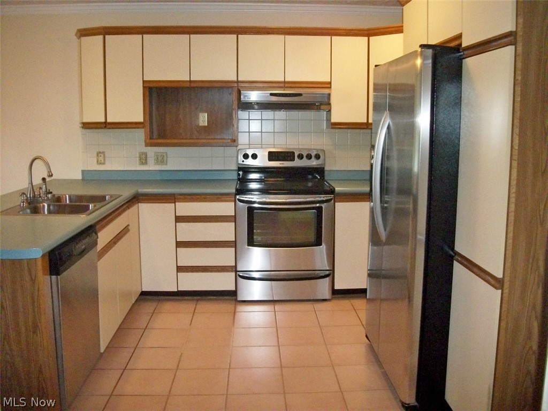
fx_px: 507
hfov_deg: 56.8
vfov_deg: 44.2
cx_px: 274
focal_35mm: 32
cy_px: 206
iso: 400
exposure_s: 1/125
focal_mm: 5.7
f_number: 2.9
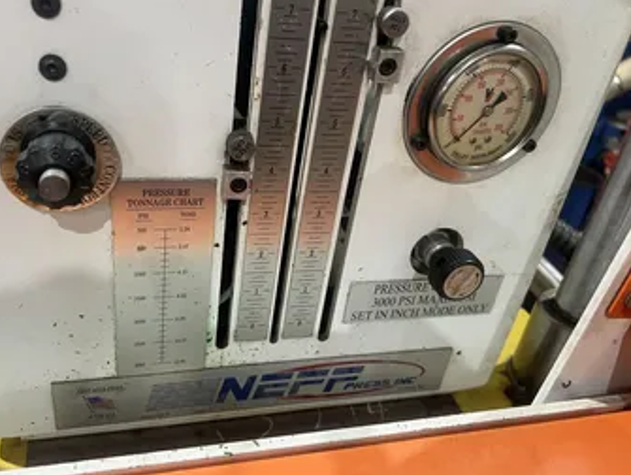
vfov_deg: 45.5
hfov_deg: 58.0
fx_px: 566
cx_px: 262
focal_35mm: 31
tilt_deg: -31.9
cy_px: 222
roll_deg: -5.8
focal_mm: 5.7
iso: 80
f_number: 1.5
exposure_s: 1/60
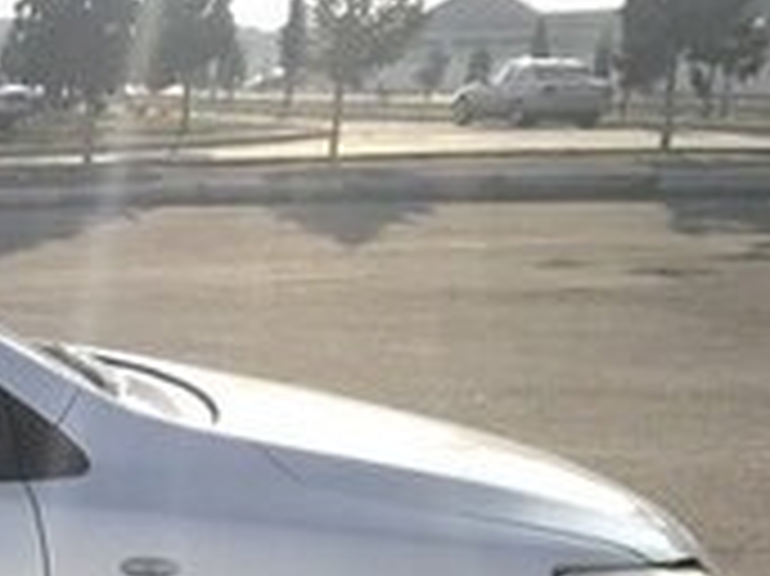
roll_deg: -1.2
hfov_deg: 15.4
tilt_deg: -17.4
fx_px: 2401
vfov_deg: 12.9
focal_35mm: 108
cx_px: -657
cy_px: 880
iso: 20
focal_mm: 3.99
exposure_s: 1/1773
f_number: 1.8
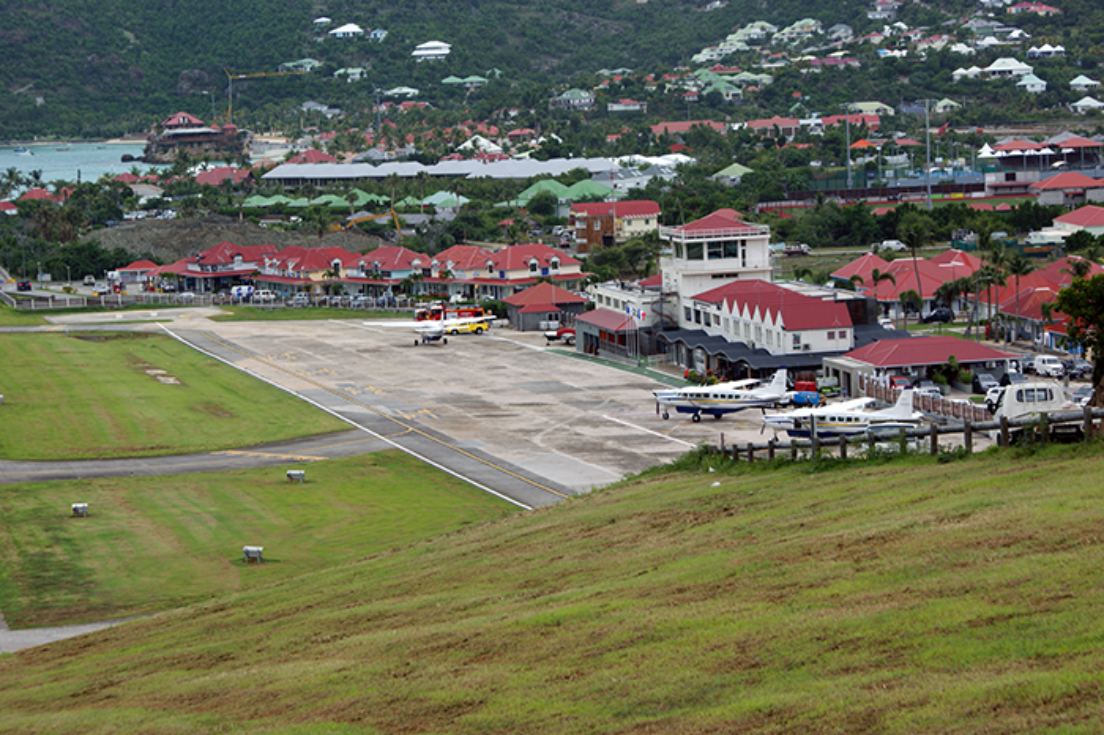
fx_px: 3218
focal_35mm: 105
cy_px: 368
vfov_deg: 13.0
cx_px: 552
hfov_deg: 19.5
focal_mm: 70
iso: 100
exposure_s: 1/160
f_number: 8
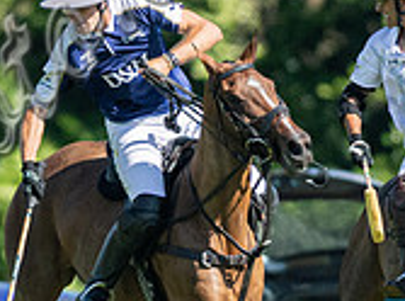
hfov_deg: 0.7
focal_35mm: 2810
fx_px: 32759
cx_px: -35
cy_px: 453
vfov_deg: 0.5
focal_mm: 400
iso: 400
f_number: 3.2
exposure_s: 1/5000
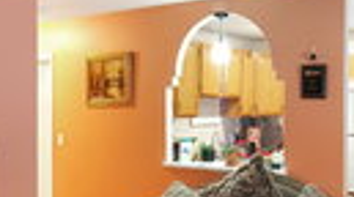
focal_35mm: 47
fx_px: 440
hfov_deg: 43.8
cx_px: 177
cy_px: 181
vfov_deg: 24.5
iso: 500
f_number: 2.2
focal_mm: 1.8
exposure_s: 1/29
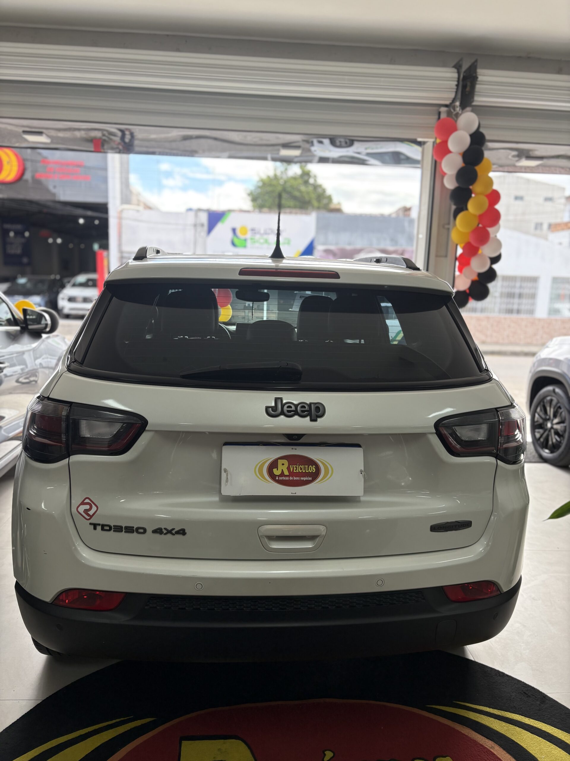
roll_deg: -2.7
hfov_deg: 53.1
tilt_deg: -9.0
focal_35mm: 26
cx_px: 285
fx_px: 571
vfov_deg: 67.3
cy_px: 380
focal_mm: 5.96
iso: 80
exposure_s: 1/232
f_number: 1.6
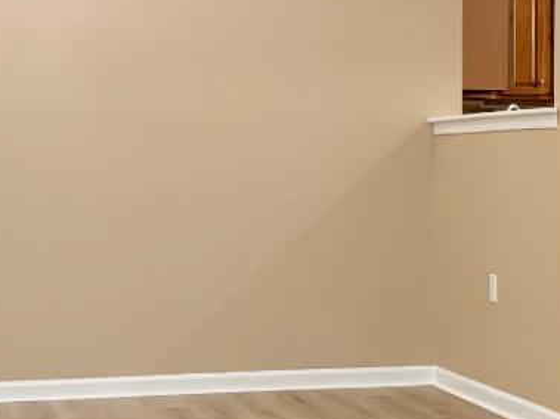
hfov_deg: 20.6
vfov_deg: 15.5
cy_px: 150
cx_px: 365
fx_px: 1536
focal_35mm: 95
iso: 200
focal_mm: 6.76
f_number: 1.78
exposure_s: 1/120
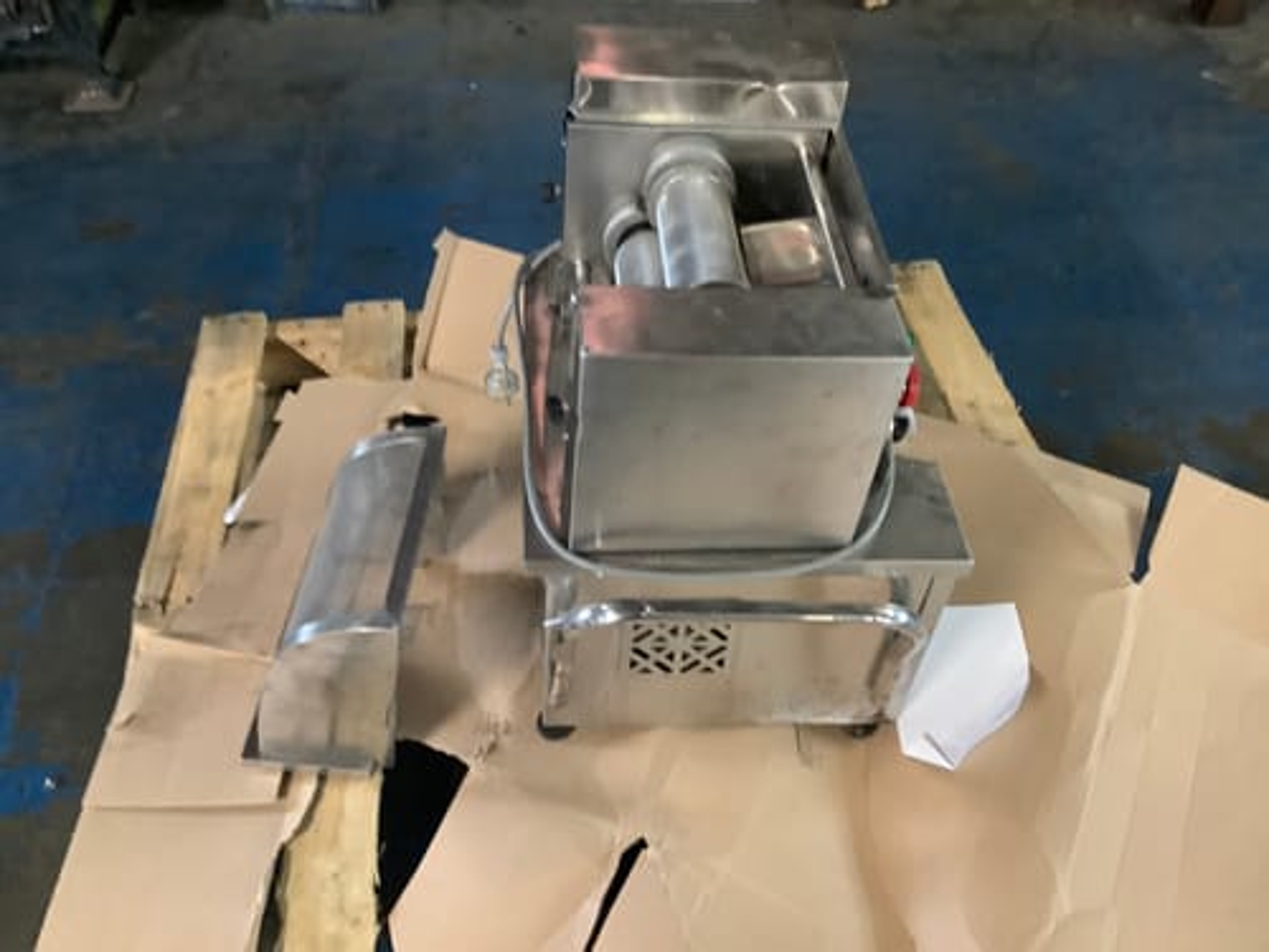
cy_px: 476
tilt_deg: -44.6
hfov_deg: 58.4
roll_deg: +3.4
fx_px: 1136
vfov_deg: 45.4
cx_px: 634
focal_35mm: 31
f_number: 2.4
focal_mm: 3.3
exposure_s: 1/25
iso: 640
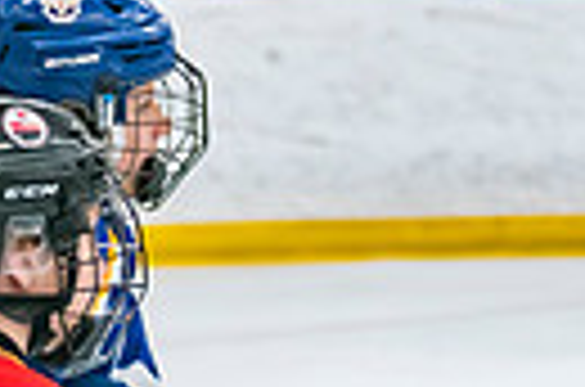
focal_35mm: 402
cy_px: 538
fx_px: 6517
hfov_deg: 5.1
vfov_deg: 3.4
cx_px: 207
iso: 2000
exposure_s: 1/640
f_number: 2.8
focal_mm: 70
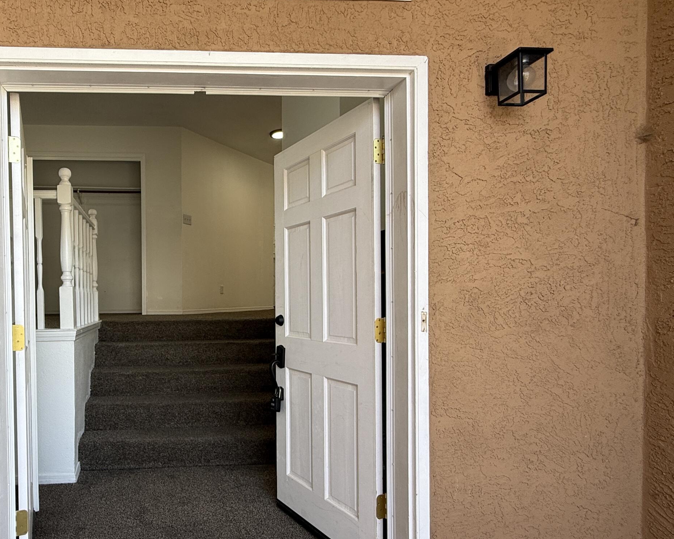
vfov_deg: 62.9
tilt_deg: -0.7
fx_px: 439
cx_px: 187
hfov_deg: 71.0
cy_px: 306
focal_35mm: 22
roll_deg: +0.3
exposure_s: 1/99
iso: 50
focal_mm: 2.22
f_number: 2.2
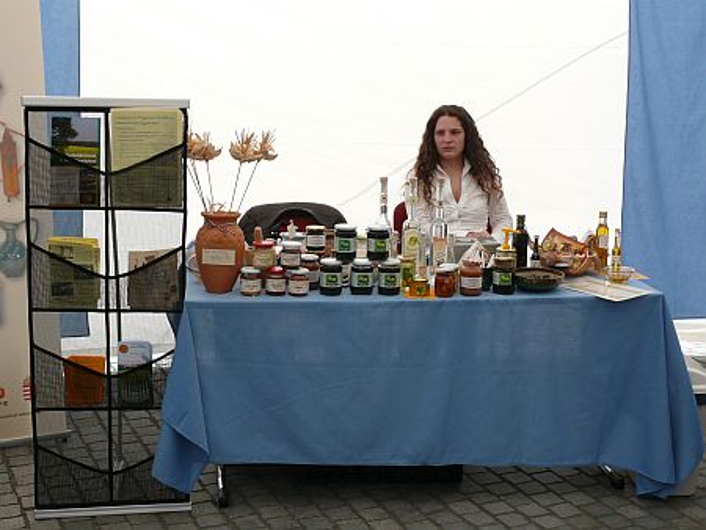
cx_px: 353
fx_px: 1082
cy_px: 265
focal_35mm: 53
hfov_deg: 36.2
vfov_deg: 27.5
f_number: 5.6
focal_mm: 9.4
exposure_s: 1/200
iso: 100
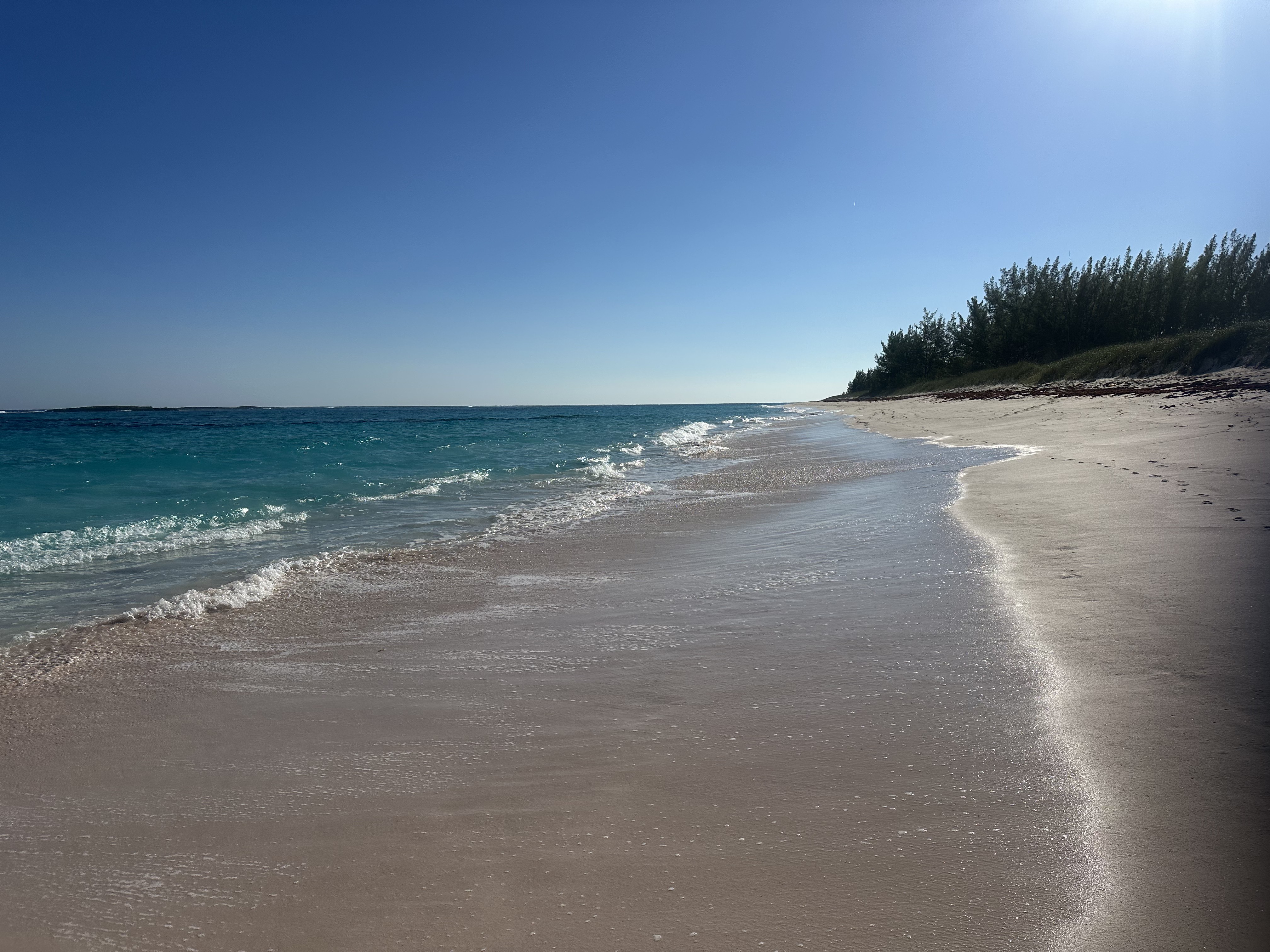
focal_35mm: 24
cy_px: 476
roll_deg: +0.4
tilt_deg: -3.1
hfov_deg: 71.6
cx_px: 635
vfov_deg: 56.8
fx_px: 881
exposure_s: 1/18519
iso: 80
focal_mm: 6.86
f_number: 1.78
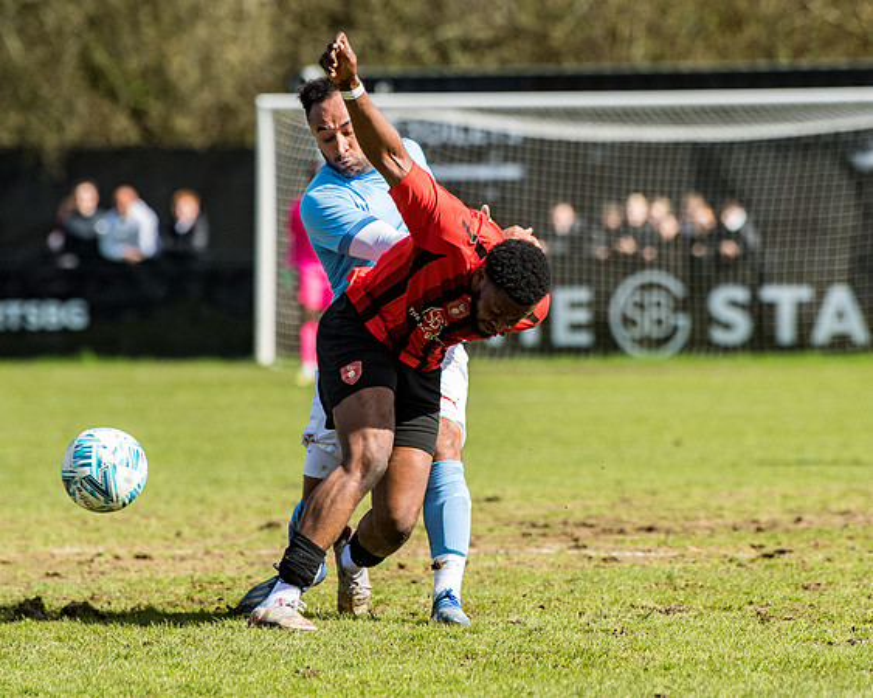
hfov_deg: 5.3
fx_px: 9406
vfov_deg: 4.2
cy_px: 287
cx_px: 522
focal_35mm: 364
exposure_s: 1/2000
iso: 200
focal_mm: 200
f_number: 4
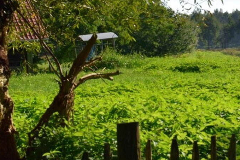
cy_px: 32
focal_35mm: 75
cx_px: 198
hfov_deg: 26.4
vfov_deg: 18.0
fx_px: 501
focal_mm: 21
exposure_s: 1/500
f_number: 11
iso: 280
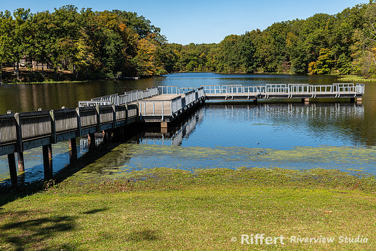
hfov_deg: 39.6
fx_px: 522
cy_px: 126
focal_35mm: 50
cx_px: 188
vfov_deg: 27.0
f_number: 8
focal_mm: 50
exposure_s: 1/160
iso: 64
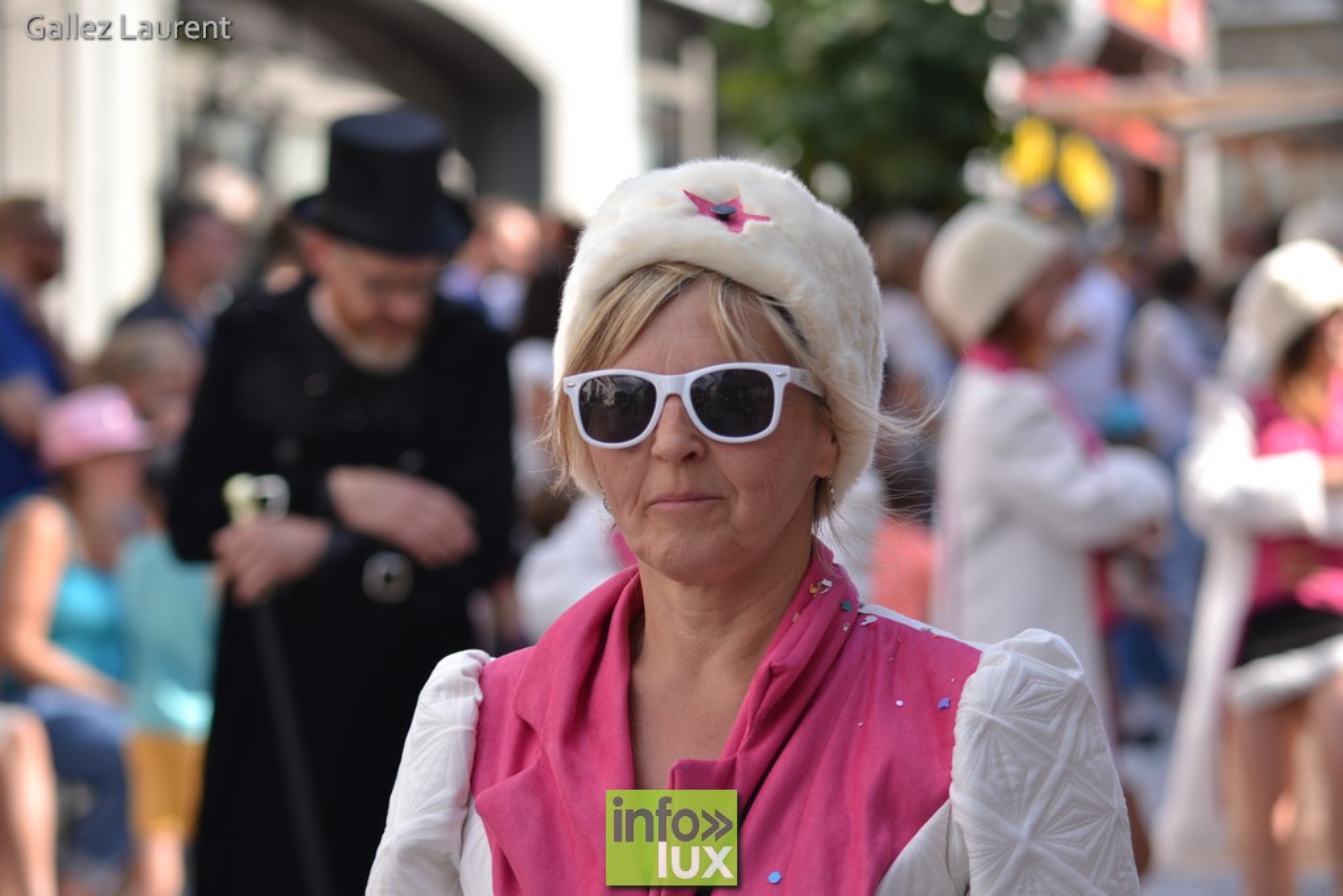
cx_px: 672
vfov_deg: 11.4
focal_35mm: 120
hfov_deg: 17.1
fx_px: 4477
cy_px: 448
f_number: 2.8
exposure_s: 1/500
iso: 100
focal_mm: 80
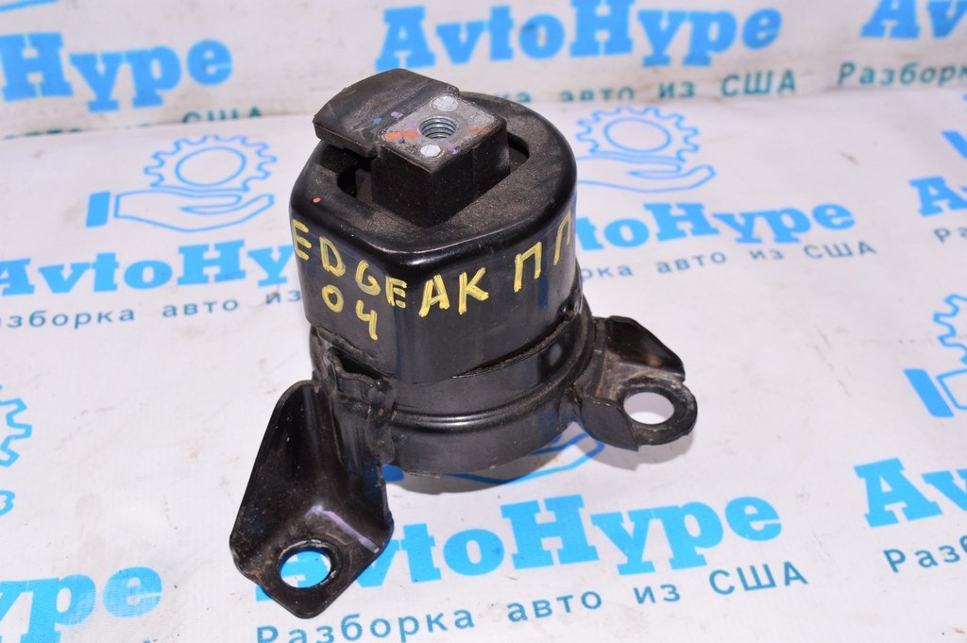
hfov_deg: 38.9
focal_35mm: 51
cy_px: 322
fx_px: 1369
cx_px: 484
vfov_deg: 26.4
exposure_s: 1/200
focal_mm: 34
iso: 1600
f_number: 8
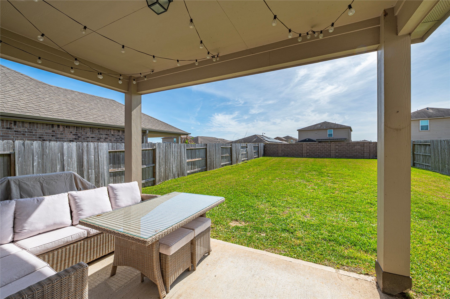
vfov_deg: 77.2
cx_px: 225
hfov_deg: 100.4
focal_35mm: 15
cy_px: 150
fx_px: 187
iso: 100
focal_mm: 15
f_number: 13
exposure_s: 1/125
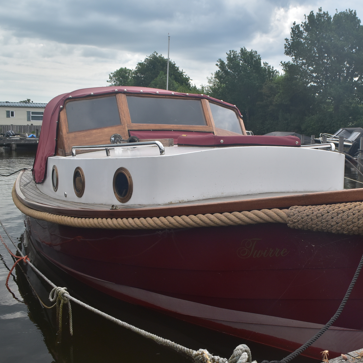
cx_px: 255
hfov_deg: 42.0
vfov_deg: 42.8
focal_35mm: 39
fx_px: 463
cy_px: 182
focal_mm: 20
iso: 400
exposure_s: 1/400
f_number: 11
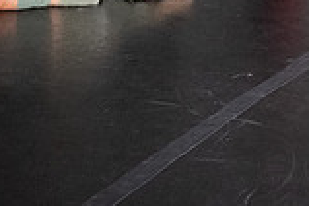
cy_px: -223
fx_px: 1244
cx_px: -116
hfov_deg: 13.5
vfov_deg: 8.9
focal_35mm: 145
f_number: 3.5
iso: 6400
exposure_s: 1/400
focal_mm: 32
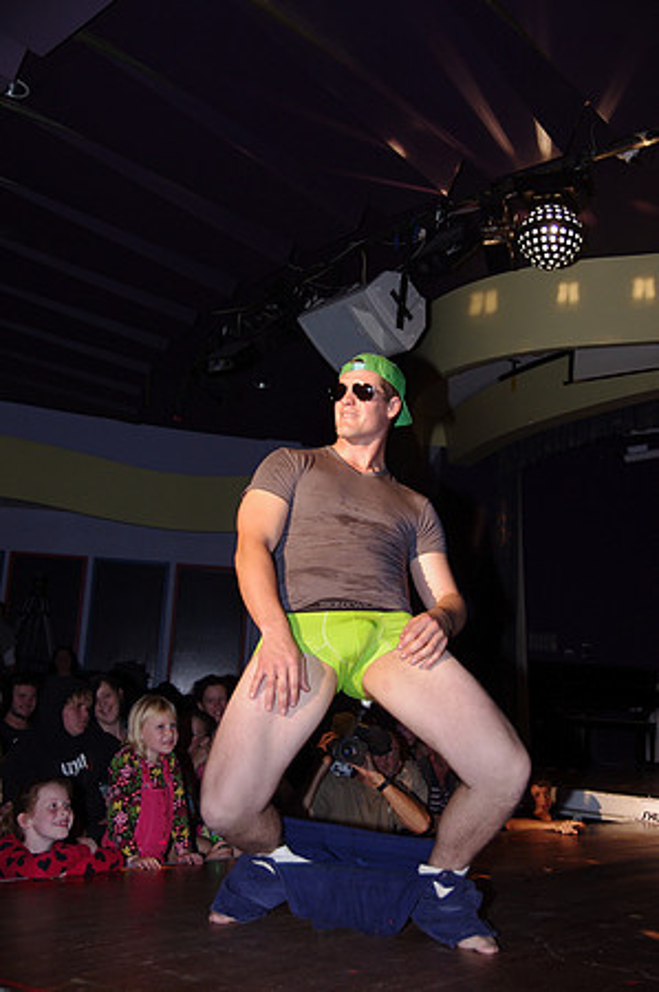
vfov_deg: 49.6
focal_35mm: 39
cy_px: 496
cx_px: 330
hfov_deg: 34.1
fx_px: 1073
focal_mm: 25.63
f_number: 2.8
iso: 640
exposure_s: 1/160
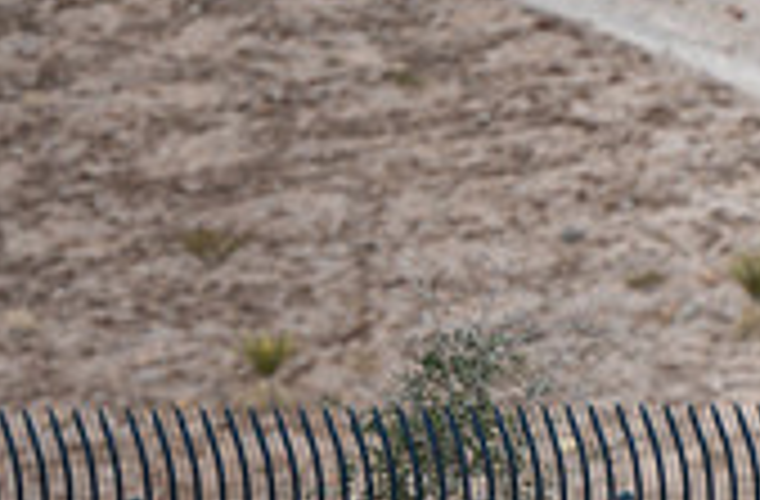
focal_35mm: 949
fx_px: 19942
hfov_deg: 2.2
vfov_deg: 1.4
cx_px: 1250
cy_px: 891
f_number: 3.2
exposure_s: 1/3200
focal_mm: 200
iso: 160
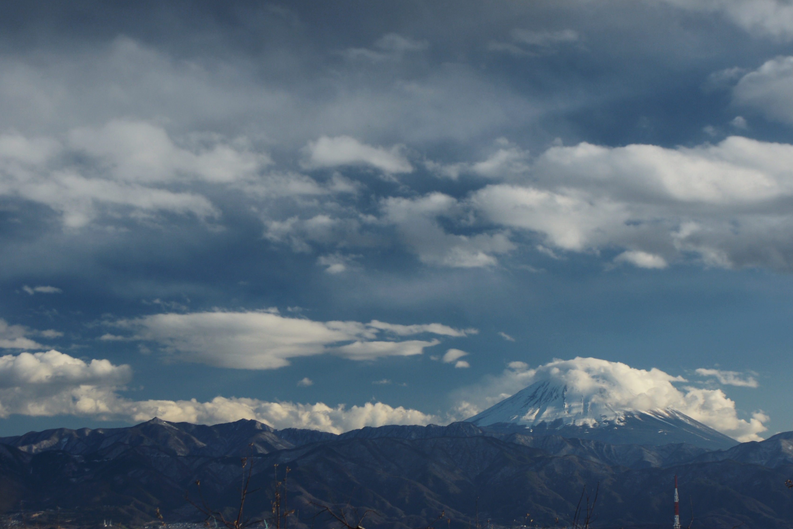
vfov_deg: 16.0
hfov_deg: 23.7
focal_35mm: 86
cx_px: 436
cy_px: 267
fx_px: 1886
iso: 100
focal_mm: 45
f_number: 6.7
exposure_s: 1/200
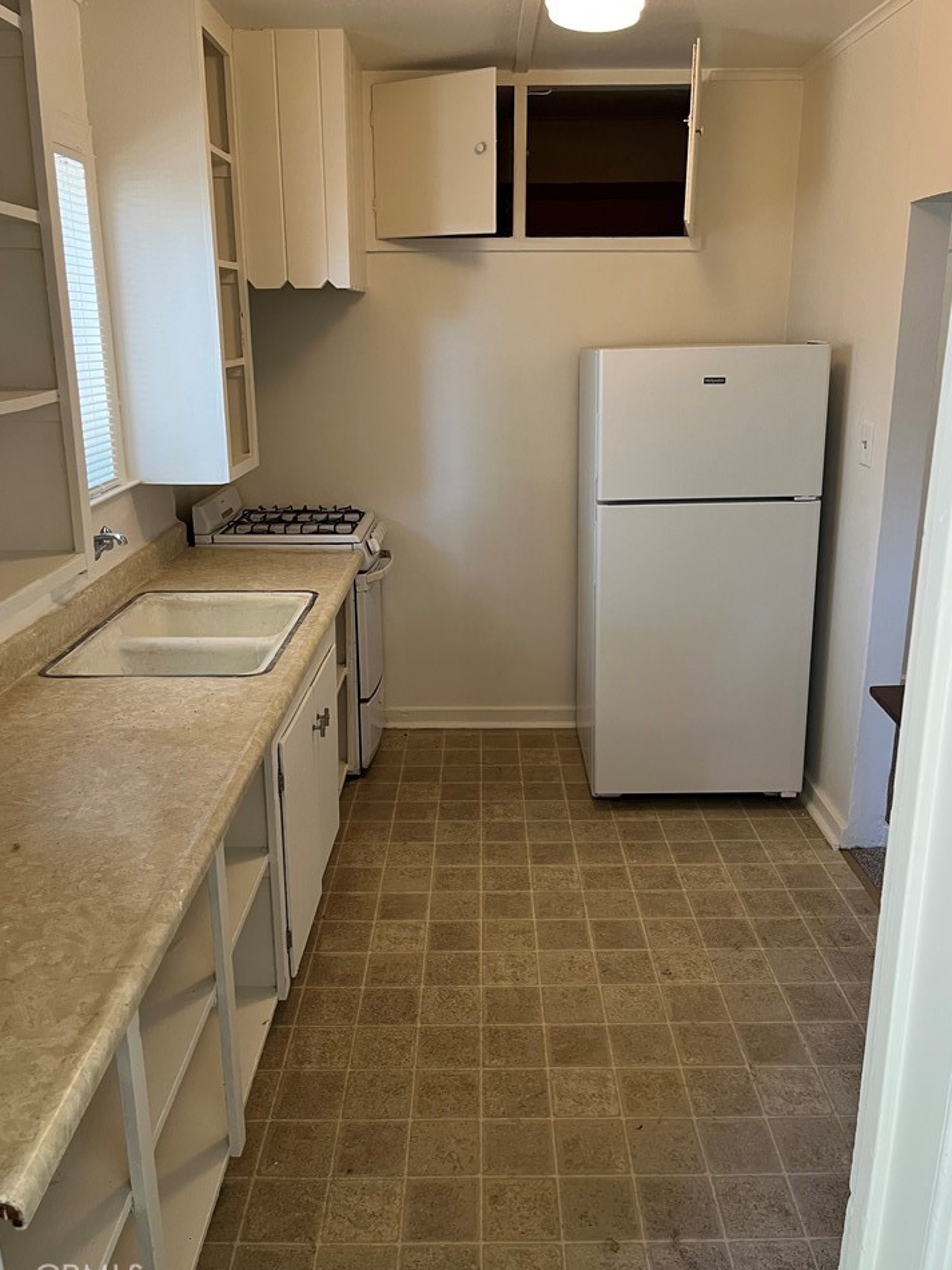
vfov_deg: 63.4
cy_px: 612
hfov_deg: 49.7
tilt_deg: -16.1
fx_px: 1027
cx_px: 473
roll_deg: +1.3
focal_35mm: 28
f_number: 1.6
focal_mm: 5.1
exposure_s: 1/60
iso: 160
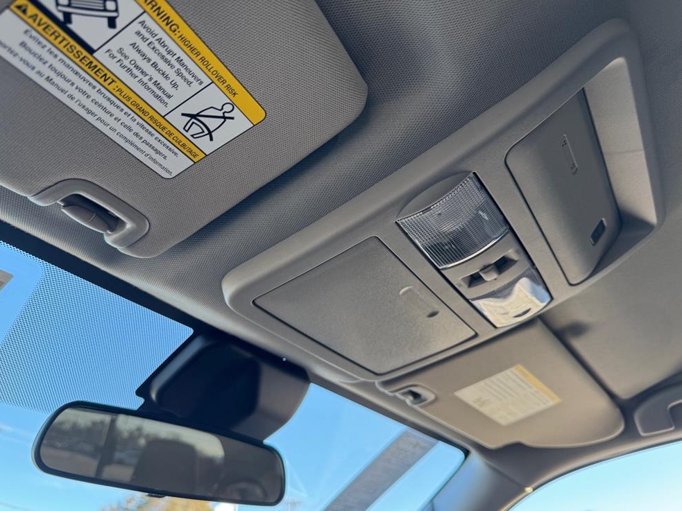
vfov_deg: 54.9
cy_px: 265
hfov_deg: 69.4
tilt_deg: +38.1
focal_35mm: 25
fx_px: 492
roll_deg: +0.7
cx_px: 331
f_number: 1.78
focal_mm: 6.76
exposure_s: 1/150
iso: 125
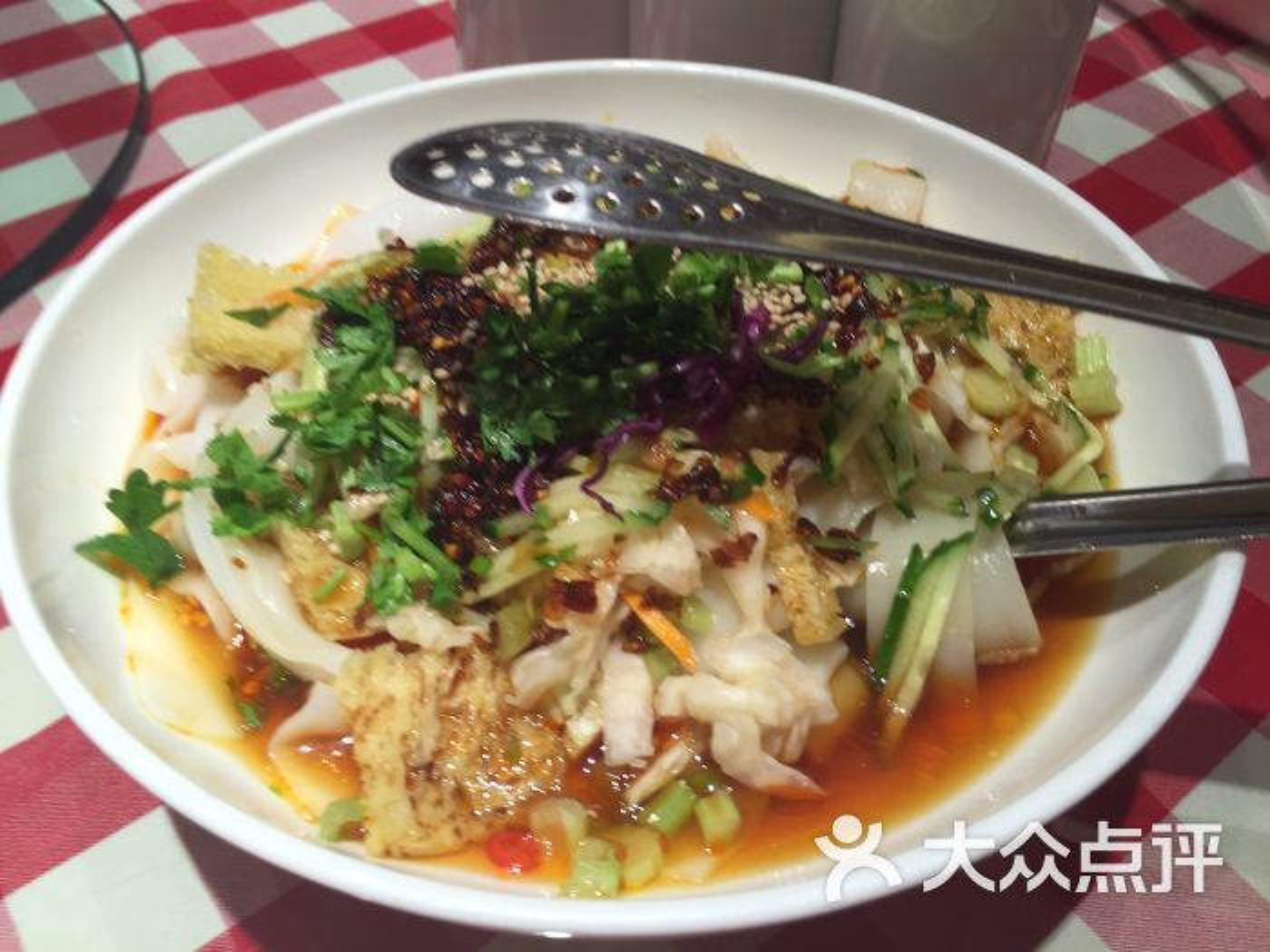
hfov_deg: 61.7
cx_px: 635
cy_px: 476
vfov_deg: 48.2
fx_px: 1064
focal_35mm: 29
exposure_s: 1/50
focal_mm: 4.15
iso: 40
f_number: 2.2
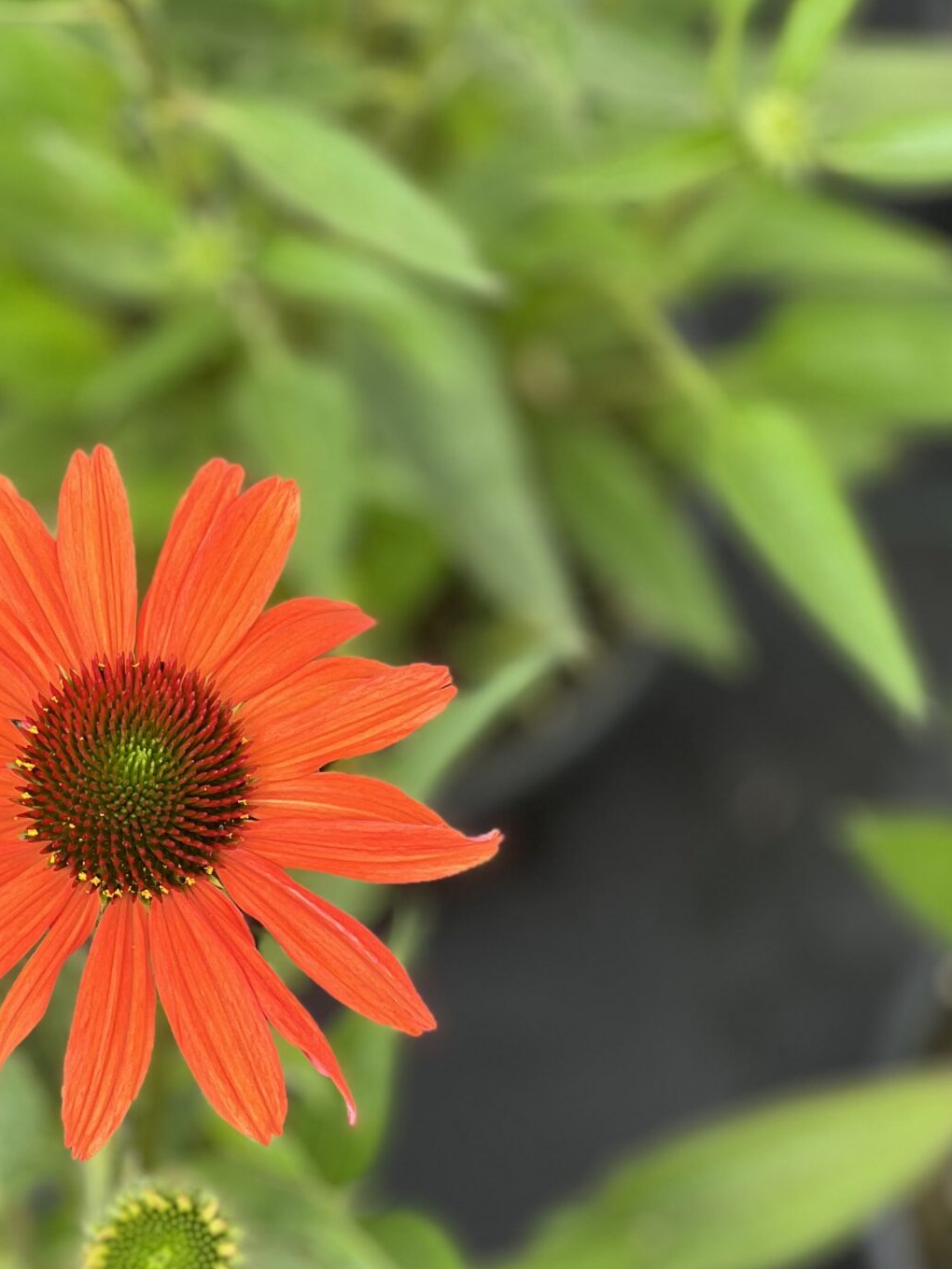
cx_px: 161
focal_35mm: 145
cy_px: 855
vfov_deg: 13.6
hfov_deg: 10.2
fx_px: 5314
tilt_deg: -70.4
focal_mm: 9
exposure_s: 1/121
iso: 25
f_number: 2.8
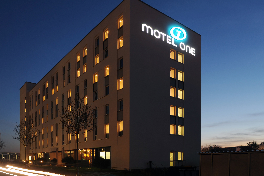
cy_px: 90
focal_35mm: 27
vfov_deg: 47.9
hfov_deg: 67.4
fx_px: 198
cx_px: 134
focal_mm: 24
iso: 200
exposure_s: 1.5
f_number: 5.6
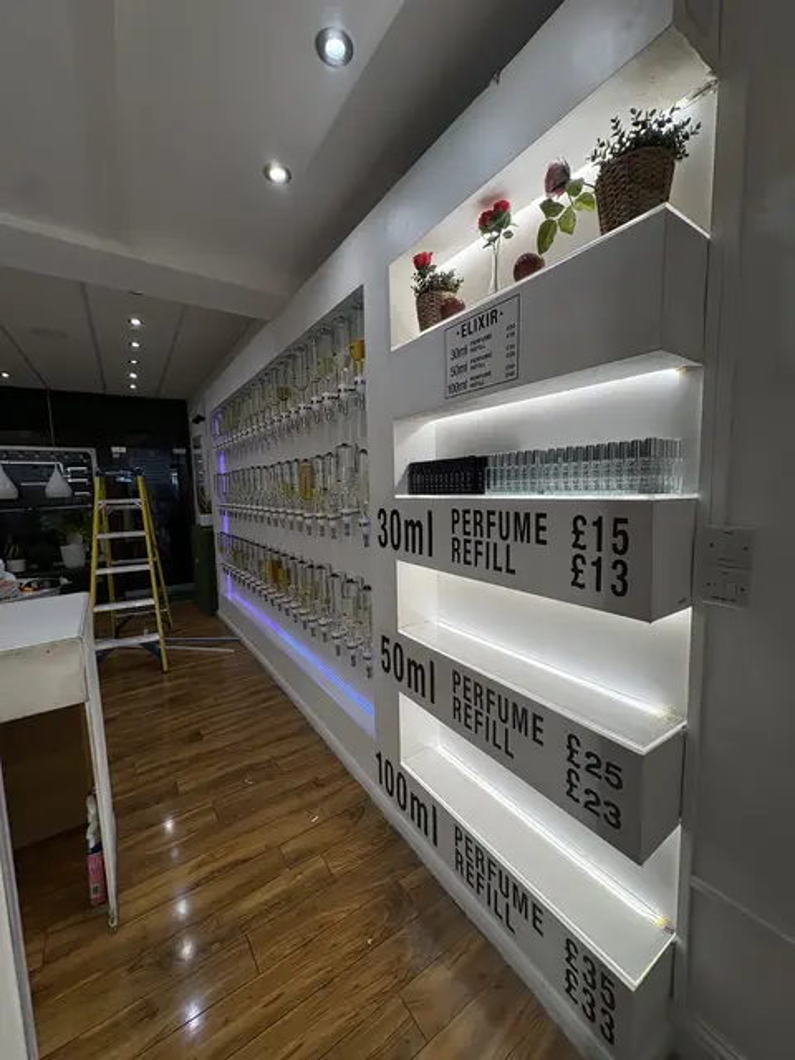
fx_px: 429
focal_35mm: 14
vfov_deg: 102.1
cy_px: 530
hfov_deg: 85.7
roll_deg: +1.7
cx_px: 398
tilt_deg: -5.7
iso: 64
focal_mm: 2.22
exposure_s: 1/143
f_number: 2.2
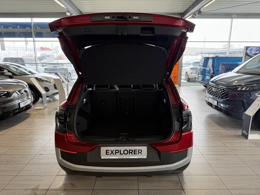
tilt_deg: -10.8
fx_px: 180
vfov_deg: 56.9
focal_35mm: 24
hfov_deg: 71.6
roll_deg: +0.1
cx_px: 130
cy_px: 98
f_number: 1.78
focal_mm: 6.76
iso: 100
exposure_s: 1/100
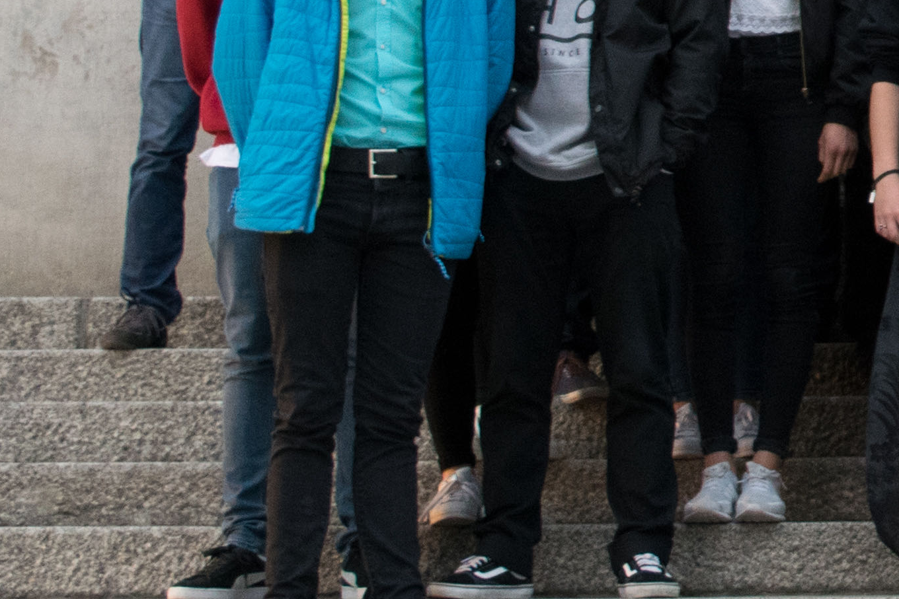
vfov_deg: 8.9
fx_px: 3801
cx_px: 1527
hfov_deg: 12.5
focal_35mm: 152
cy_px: -172
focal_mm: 23
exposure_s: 1/60
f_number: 5.6
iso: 800
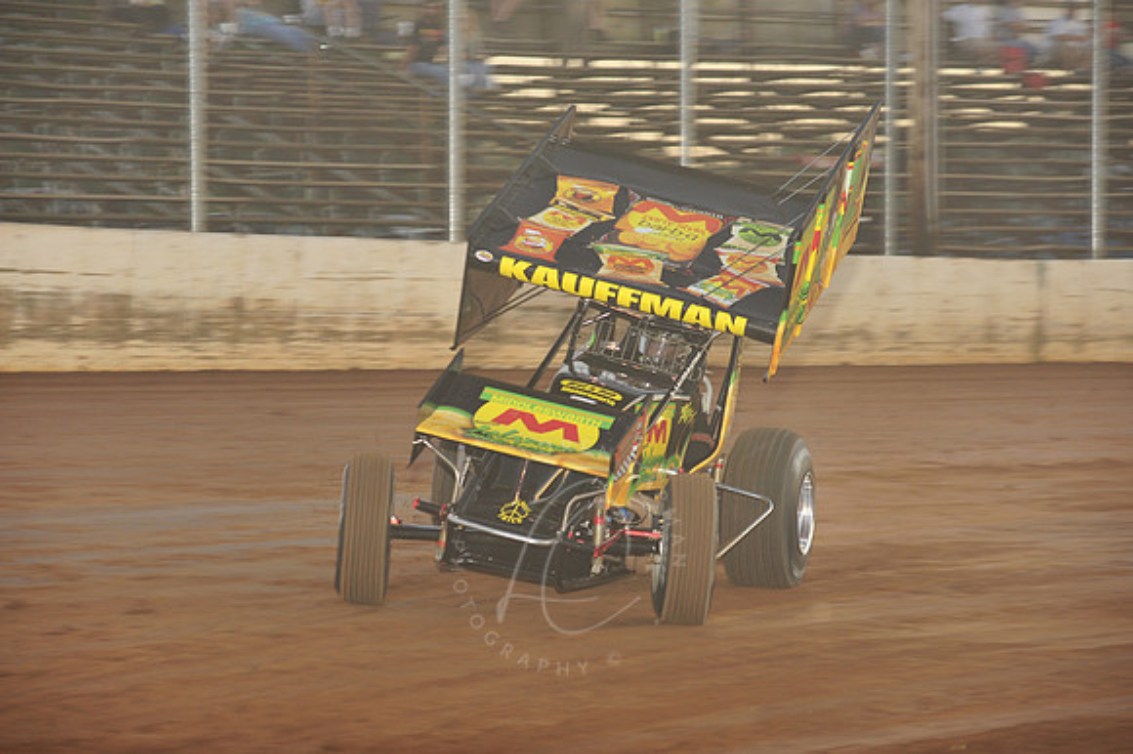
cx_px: 566
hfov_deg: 14.2
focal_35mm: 145
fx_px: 4561
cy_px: 377
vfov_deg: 9.5
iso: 800
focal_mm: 145
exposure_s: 1/320
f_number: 6.3
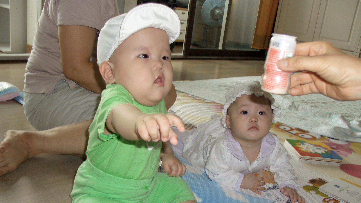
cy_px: 137
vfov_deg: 31.7
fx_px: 354
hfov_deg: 54.0
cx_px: 183
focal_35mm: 37
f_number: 2.8
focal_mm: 7.1
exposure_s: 1/60
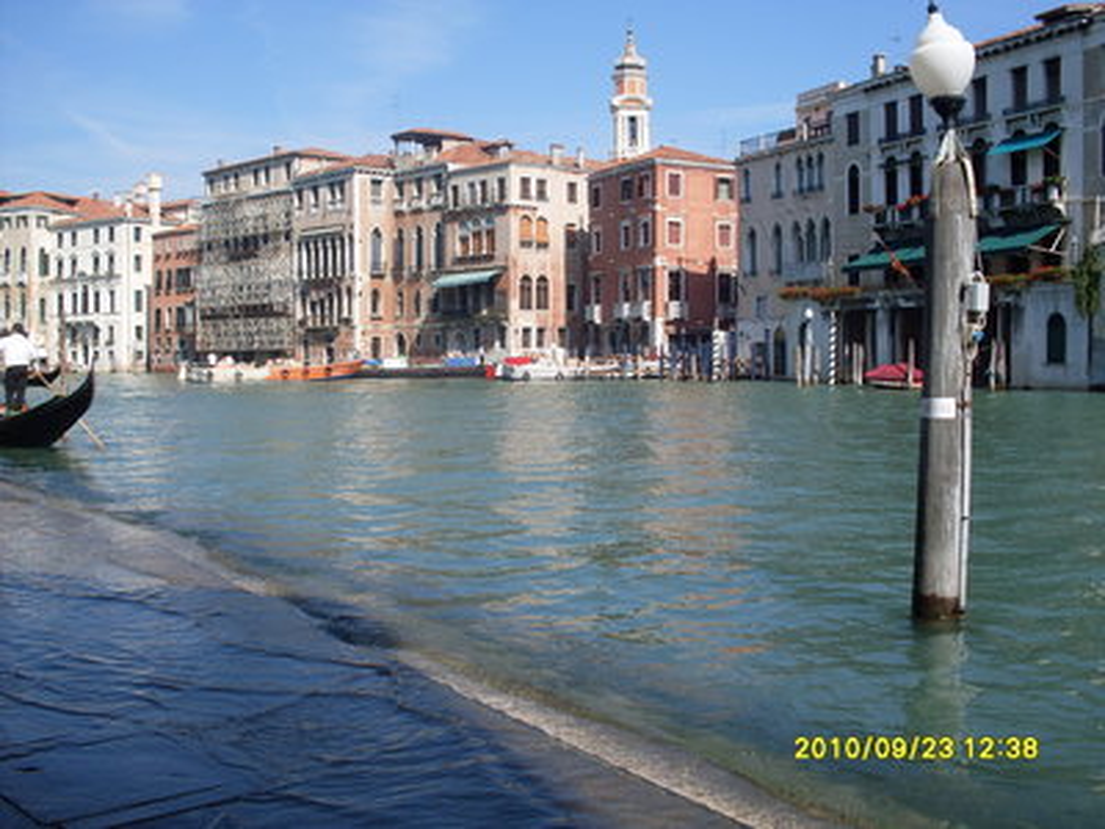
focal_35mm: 38
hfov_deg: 49.0
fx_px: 1213
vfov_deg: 37.7
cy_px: 414
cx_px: 552
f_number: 8.4
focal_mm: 6.3
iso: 80
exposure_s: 1/180
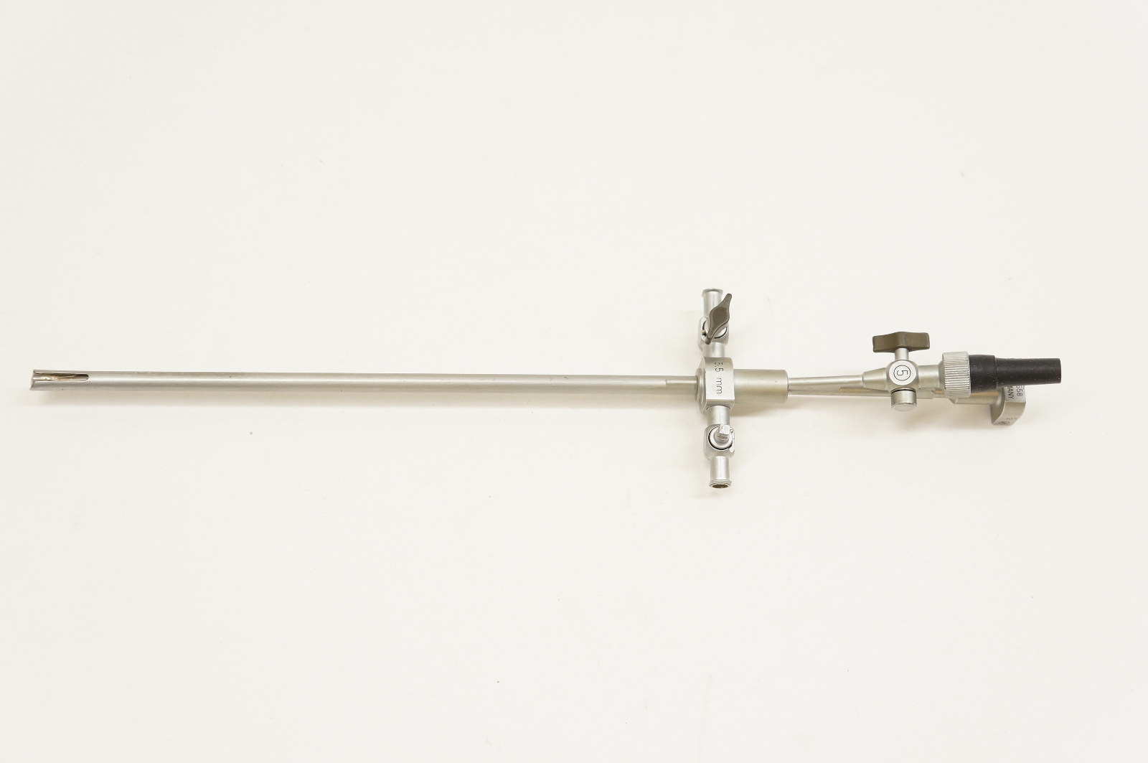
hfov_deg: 45.0
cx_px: 574
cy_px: 382
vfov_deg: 30.8
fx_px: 1386
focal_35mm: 44
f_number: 6.3
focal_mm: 29
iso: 400
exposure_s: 1/60
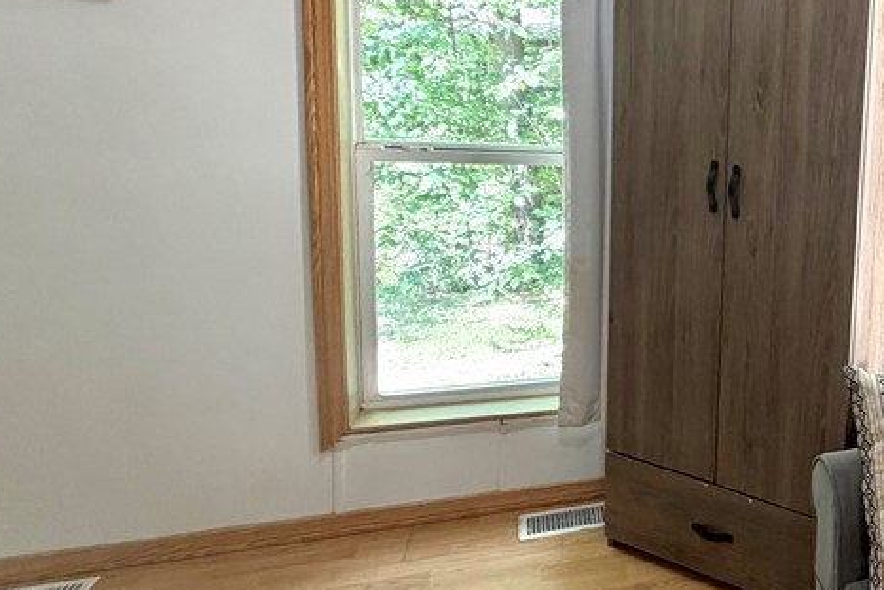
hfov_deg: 47.1
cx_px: 914
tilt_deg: -7.7
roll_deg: -3.2
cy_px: 194
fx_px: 786
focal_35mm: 32
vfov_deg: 40.6
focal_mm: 2.22
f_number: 2.2
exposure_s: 1/120
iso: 250
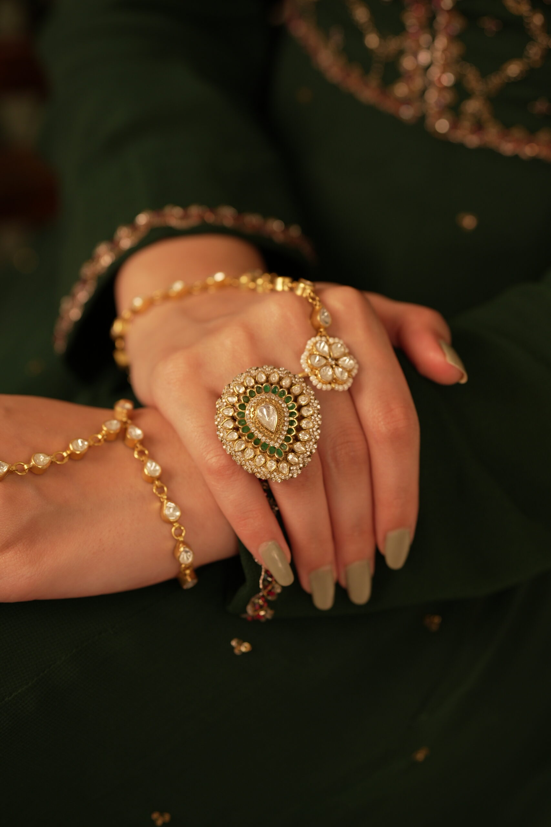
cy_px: 414
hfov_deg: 18.2
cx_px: 276
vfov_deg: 27.0
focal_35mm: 75
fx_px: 1722
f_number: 2.5
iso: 160
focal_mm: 50
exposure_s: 1/100
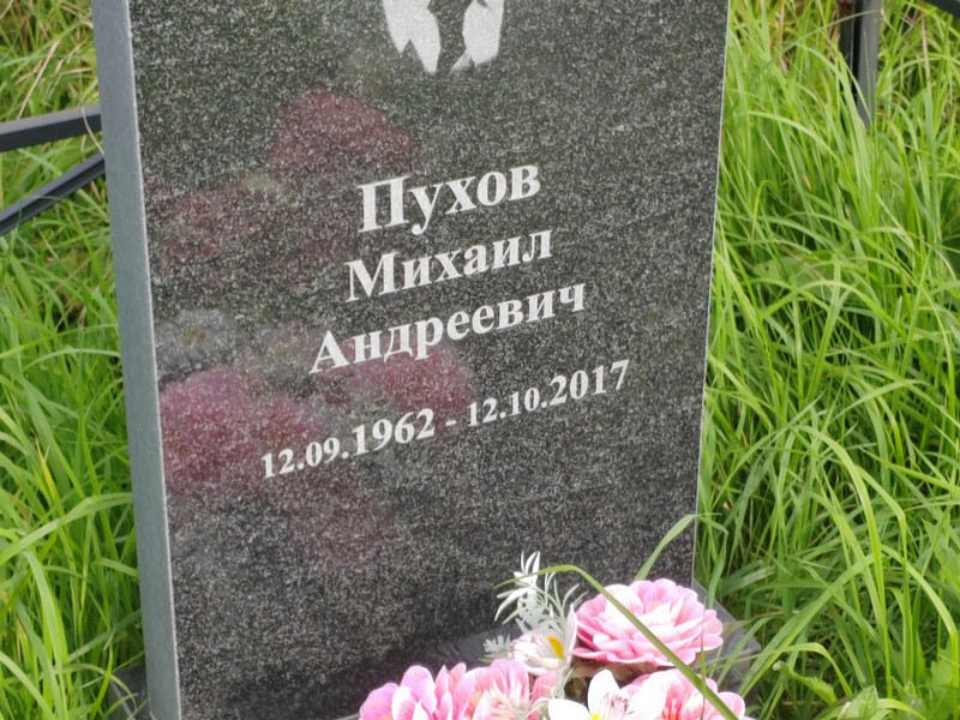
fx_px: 2302
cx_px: 480
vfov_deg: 17.8
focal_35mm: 83
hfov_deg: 23.6
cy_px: 360
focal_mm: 5.52
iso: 100
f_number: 1.9
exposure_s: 1/280
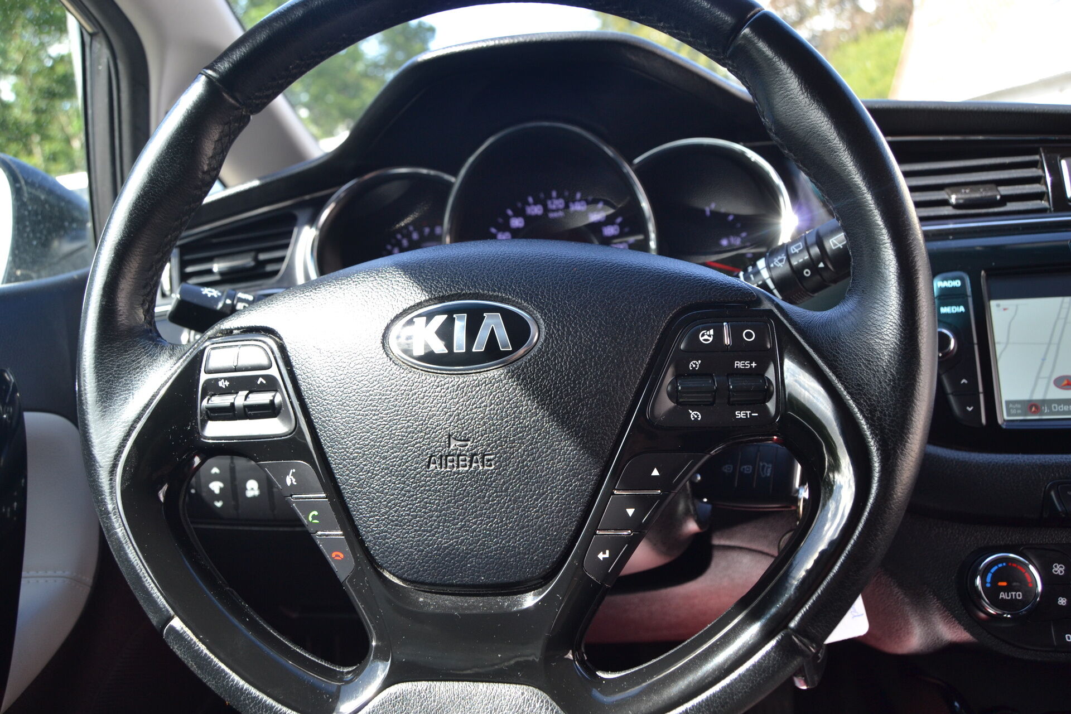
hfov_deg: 67.4
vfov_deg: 47.9
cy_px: 357
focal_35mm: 27
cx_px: 536
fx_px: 803
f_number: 5.6
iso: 250
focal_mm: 18
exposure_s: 1/125
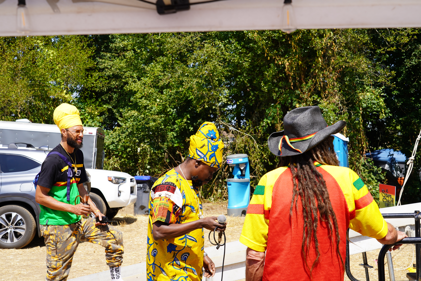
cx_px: 210
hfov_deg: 38.9
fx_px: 596
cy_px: 140
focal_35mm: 51
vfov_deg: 26.5
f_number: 9
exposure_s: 1/125
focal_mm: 51
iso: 100
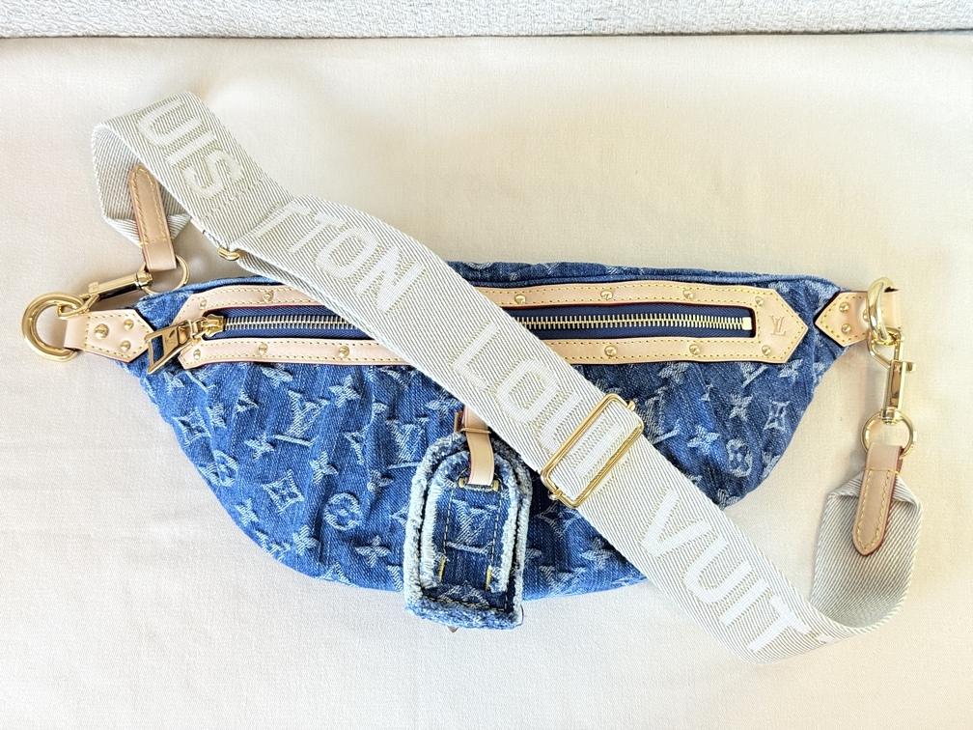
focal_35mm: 48
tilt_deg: -73.0
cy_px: 365
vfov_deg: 30.3
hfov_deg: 39.7
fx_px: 1349
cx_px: 486
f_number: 1.78
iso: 64
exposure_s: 1/50
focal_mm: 6.76
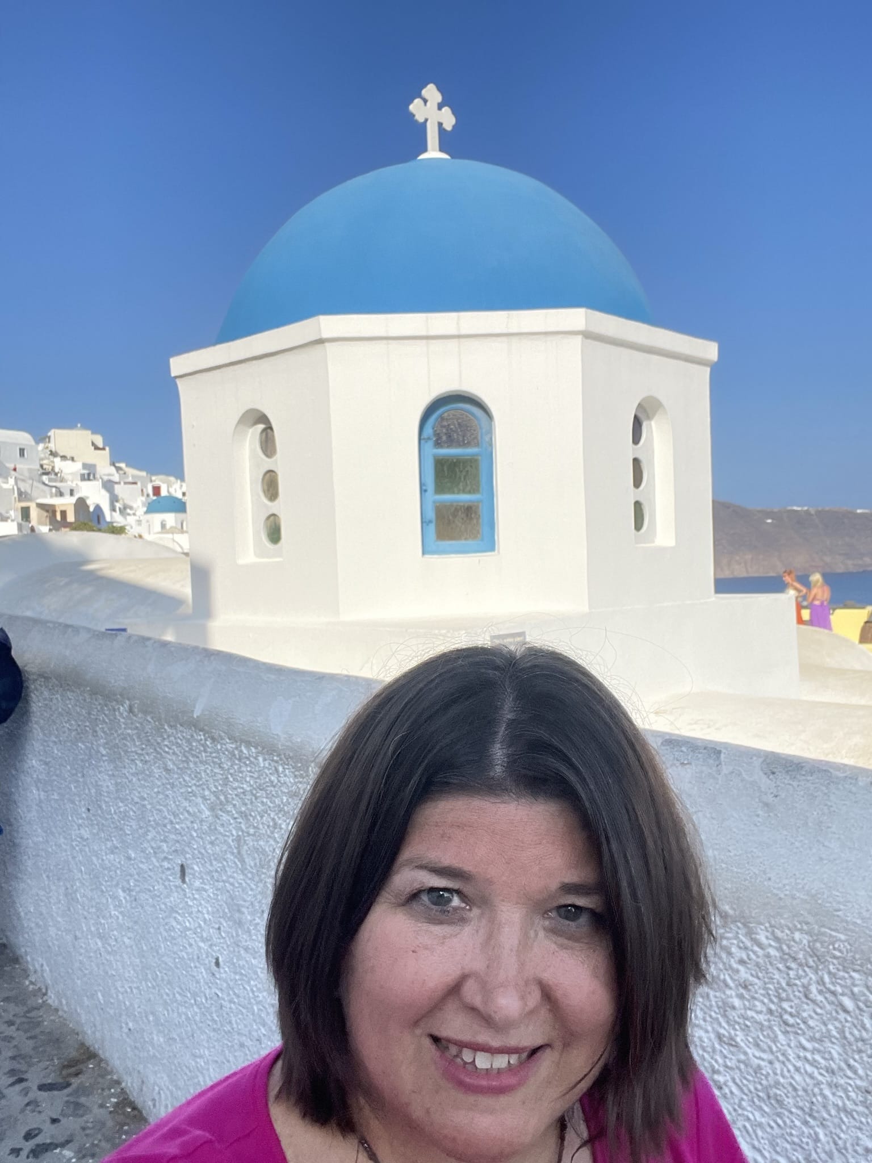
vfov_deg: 60.0
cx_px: 436
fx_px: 1008
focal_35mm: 30
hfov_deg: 46.8
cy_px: 582
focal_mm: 2.71
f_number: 2.2
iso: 25
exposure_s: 1/1148
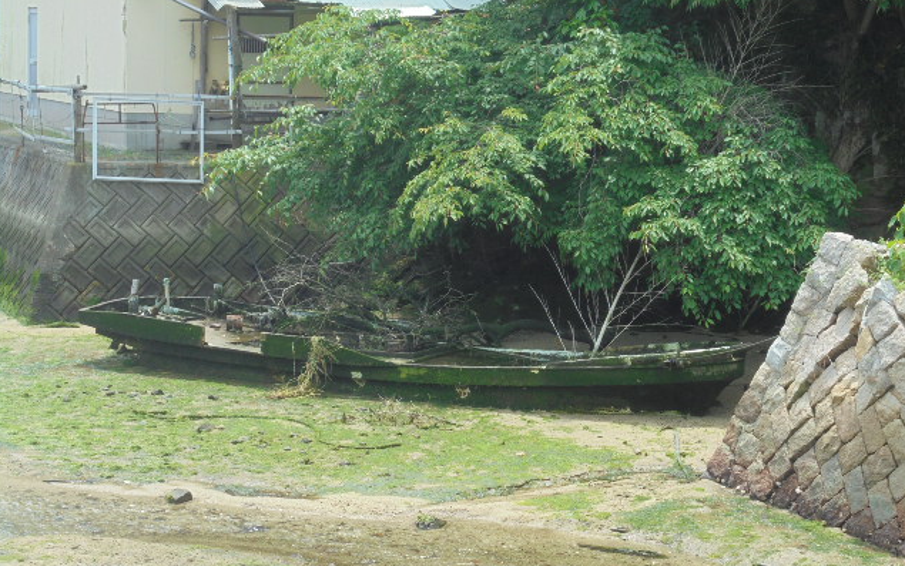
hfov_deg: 26.5
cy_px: 328
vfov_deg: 16.7
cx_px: 452
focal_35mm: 78
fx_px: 1924
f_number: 6.1
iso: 100
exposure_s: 1/125
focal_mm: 13.1
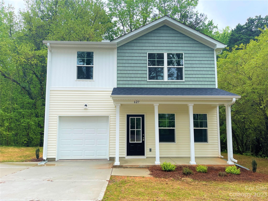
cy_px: 100
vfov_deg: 53.1
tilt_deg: +6.6
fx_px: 201
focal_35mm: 26
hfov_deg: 67.3
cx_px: 134
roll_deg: +1.9
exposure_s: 1/978
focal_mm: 5.1
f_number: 1.6
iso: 32
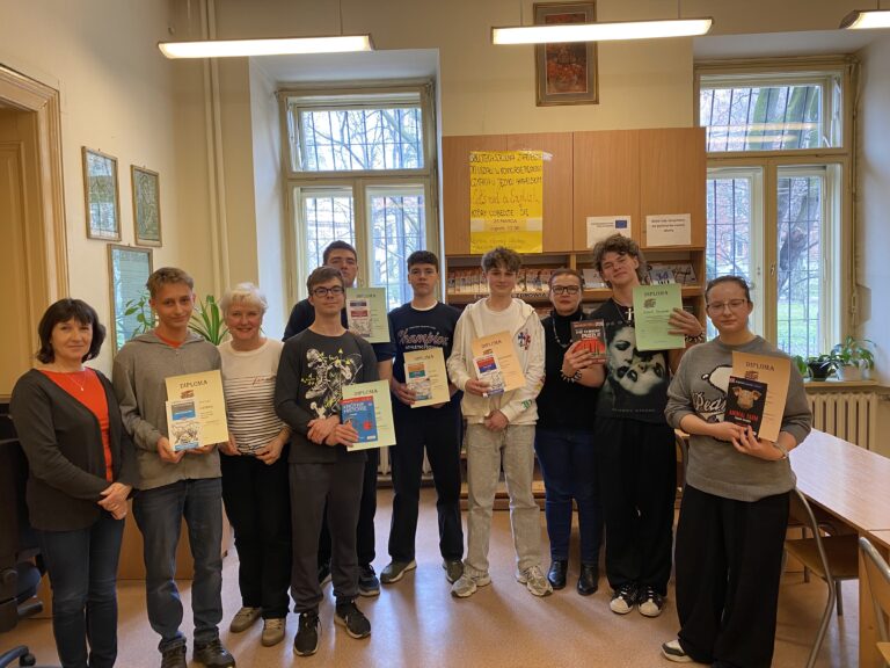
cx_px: 445
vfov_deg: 53.1
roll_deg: +1.0
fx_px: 668
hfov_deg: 67.3
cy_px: 334
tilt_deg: -4.4
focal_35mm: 26
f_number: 1.8
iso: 64
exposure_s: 1/50
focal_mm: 4.25
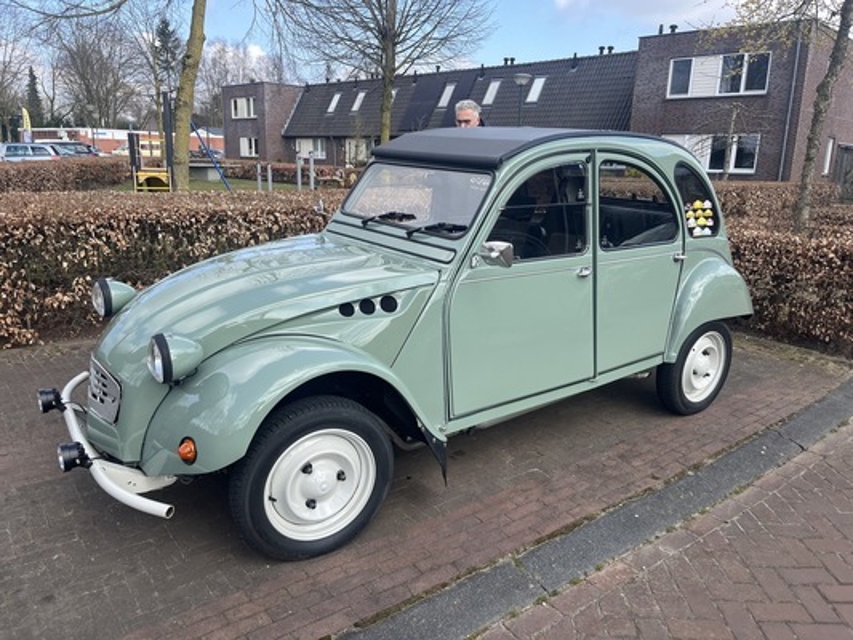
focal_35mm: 26
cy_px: 320
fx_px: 641
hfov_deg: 67.3
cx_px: 426
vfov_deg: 53.1
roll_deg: -0.8
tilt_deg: -13.5
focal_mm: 5.1
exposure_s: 1/1294
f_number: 1.6
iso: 50
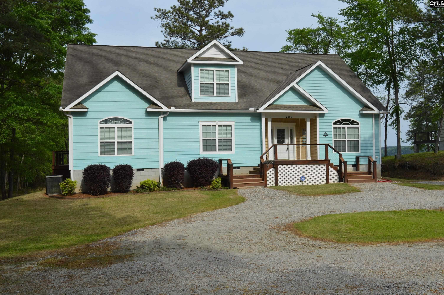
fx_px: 499
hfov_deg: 48.0
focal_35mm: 40
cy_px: 148
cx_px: 222
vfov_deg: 33.0
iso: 100
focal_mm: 27
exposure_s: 1/320
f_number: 9
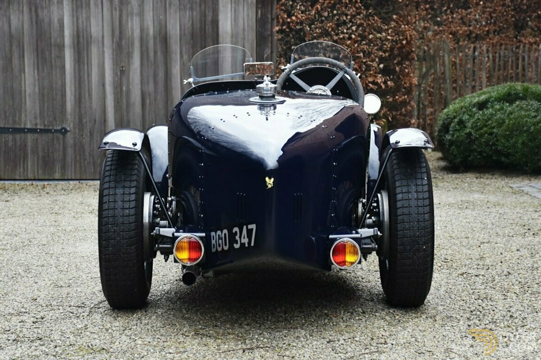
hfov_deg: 29.9
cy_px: 180
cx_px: 270
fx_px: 1014
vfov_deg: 20.2
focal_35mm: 68
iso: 800
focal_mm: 45
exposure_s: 1/160
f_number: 4.5
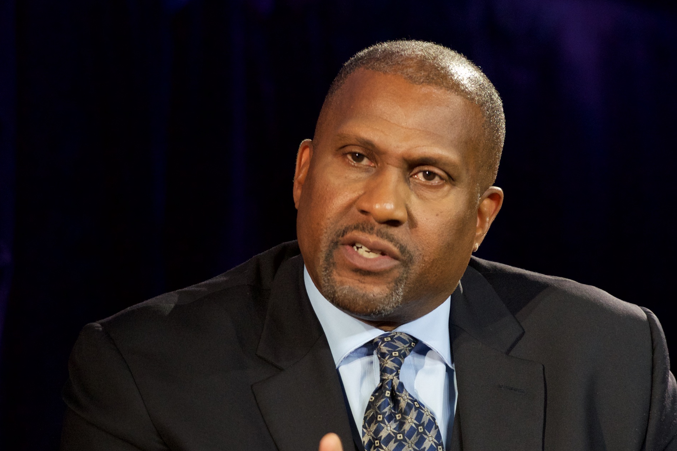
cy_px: 335
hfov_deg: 5.6
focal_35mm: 369
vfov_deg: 3.7
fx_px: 6940
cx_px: 403
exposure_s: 1/320
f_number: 4
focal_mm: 190
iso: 2000
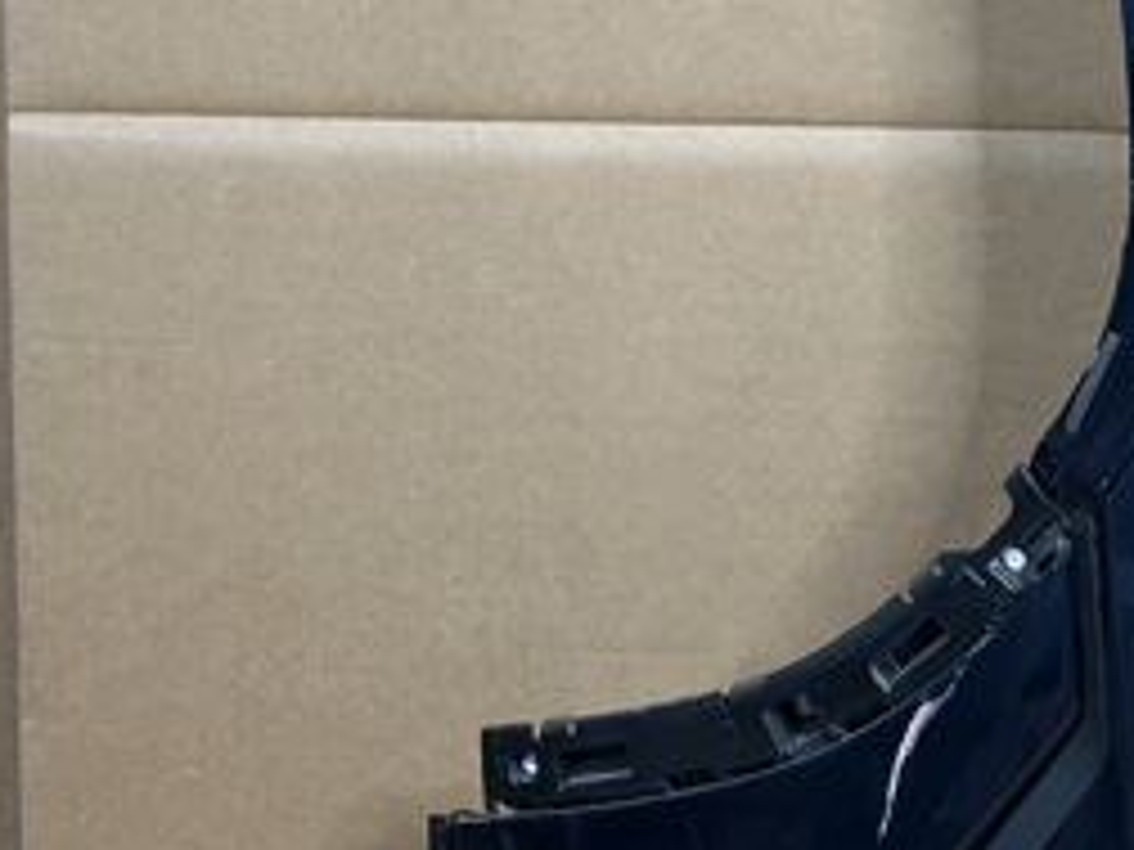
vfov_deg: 12.1
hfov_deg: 15.7
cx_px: 1238
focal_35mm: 122
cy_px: 142
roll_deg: -1.0
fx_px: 3997
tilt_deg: -21.3
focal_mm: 6.86
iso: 200
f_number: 1.78
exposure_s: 1/50
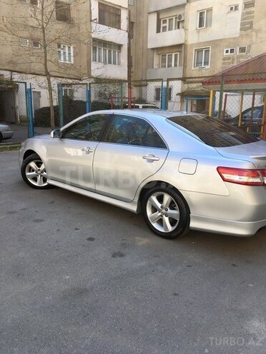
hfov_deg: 48.2
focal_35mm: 29
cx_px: 133
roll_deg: -0.7
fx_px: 297
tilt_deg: -13.5
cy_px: 177
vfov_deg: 61.7
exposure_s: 1/400
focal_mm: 4.15
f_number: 2.2
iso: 25
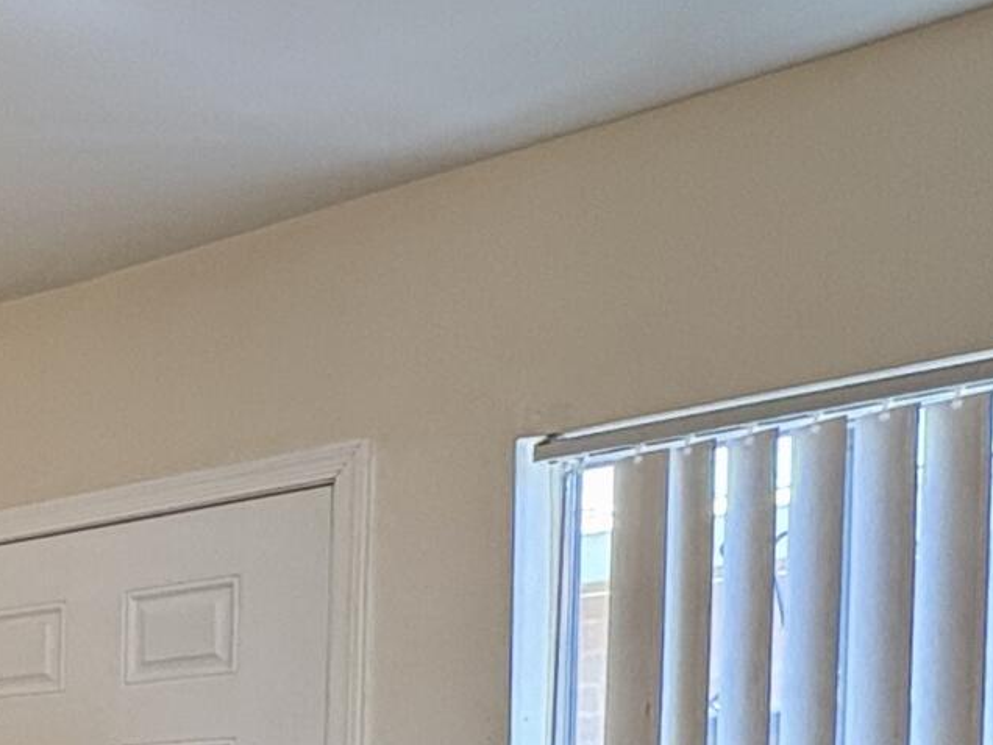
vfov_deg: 20.4
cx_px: -540
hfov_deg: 23.1
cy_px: 968
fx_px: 1893
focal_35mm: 66
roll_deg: -0.4
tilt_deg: -0.1
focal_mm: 2.22
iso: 160
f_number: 2.2
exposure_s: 1/60
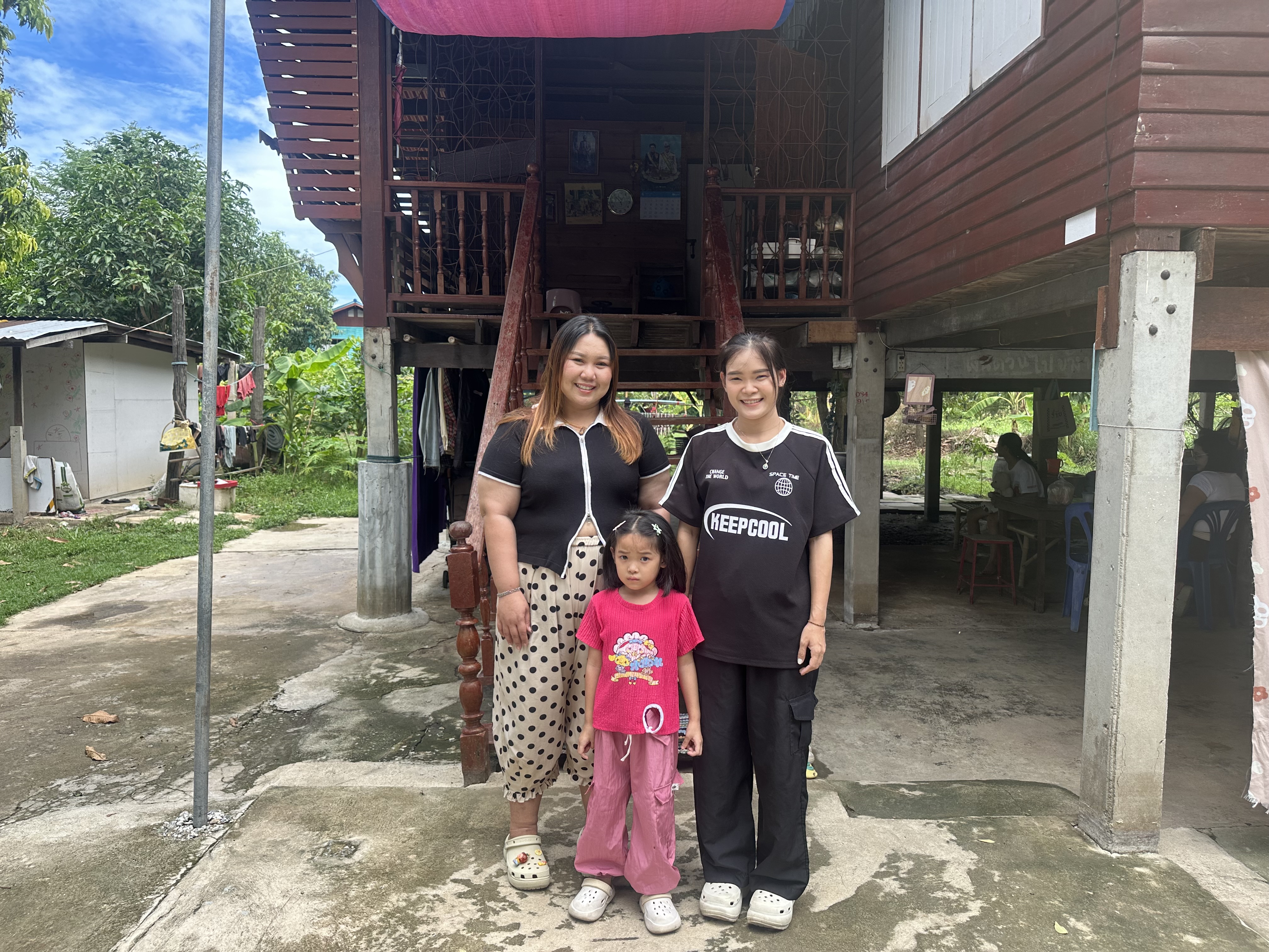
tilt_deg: -4.2
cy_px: 476
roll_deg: +0.0
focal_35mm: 24
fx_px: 880
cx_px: 634
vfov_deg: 56.8
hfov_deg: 71.6
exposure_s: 1/872
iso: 80
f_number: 1.78
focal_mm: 6.86
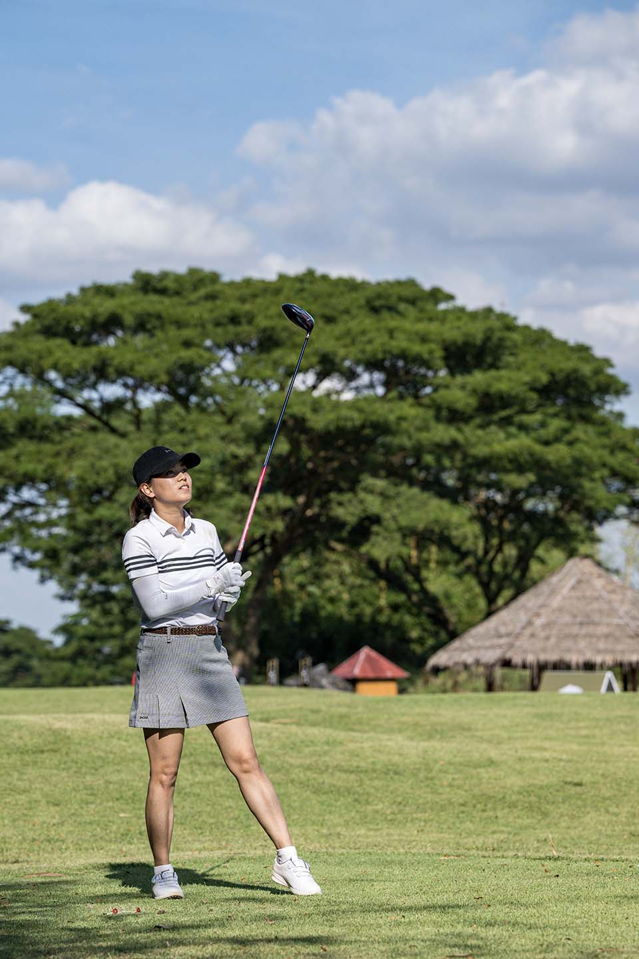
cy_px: 480
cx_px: 320
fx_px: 2609
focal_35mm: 98
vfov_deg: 20.8
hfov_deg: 14.0
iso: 360
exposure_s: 1/5000
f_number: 4
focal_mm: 98
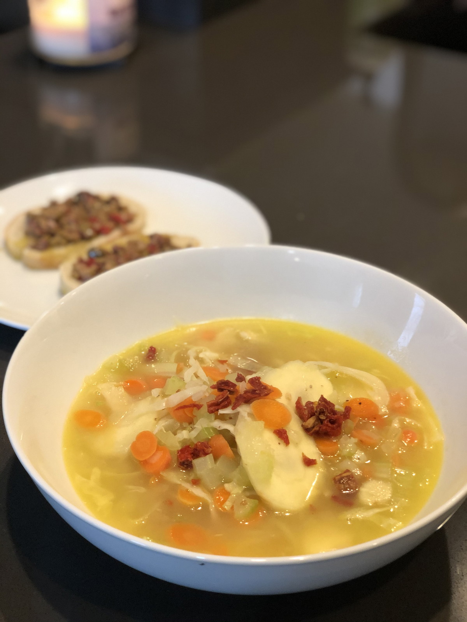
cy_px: 311
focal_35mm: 52
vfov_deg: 36.8
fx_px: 935
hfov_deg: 28.0
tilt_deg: -33.3
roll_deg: +0.1
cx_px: 234
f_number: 2.4
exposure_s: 1/24
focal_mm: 6
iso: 125
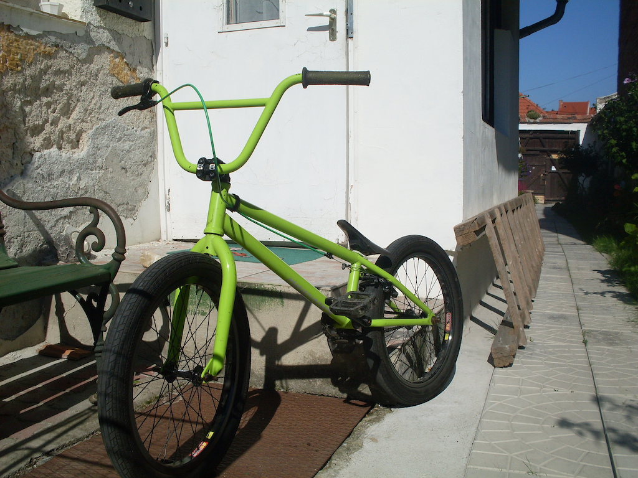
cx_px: 319
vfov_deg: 37.7
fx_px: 700
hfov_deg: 49.0
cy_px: 239
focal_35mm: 38
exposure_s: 1/500
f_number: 8.4
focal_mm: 6.3
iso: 80
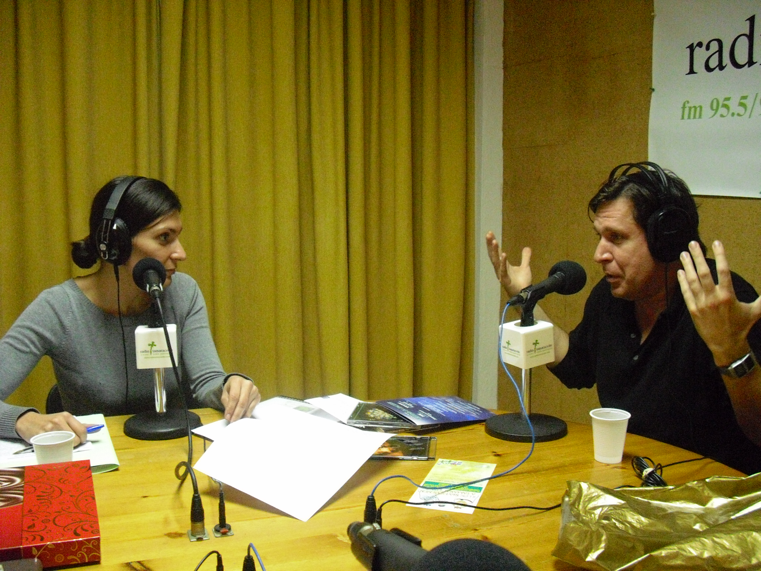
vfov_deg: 37.7
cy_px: 286
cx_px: 380
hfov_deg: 49.0
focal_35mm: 38
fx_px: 835
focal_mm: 6.2
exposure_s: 1/80
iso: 800
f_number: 2.8
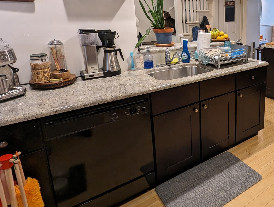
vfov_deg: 50.0
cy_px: 61
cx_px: 225
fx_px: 214
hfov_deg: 59.3
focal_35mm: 27
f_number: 2.2
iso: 174
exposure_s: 1/23.8
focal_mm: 2.35
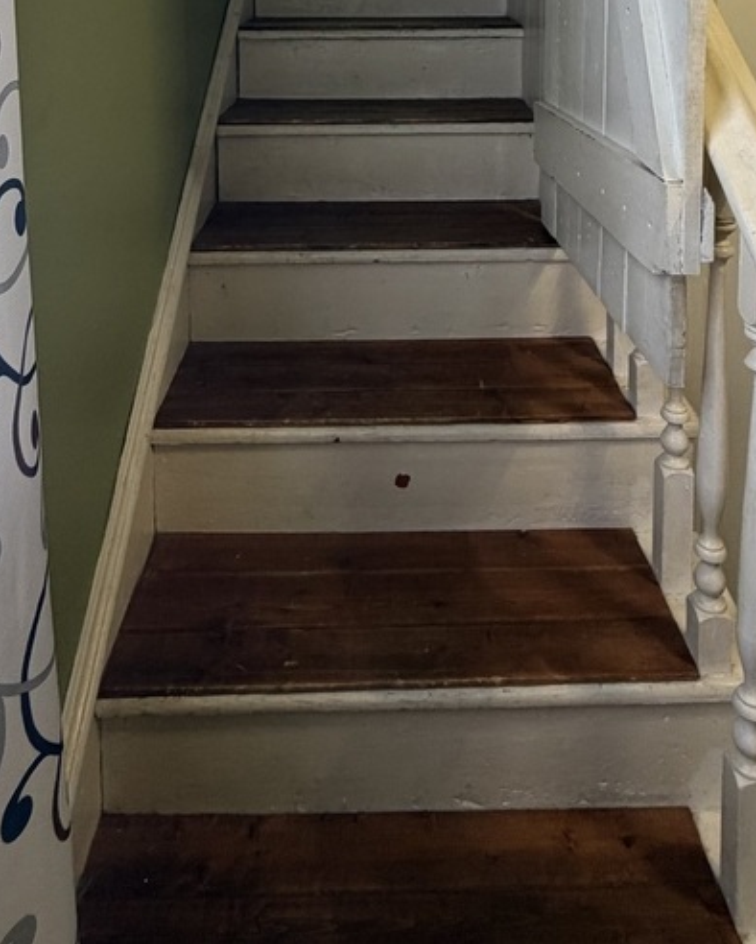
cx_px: 397
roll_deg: -0.5
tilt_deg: -5.1
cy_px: 50
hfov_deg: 48.5
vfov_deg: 50.2
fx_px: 839
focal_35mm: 30
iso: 250
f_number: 2.2
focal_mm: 2.22
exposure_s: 1/60
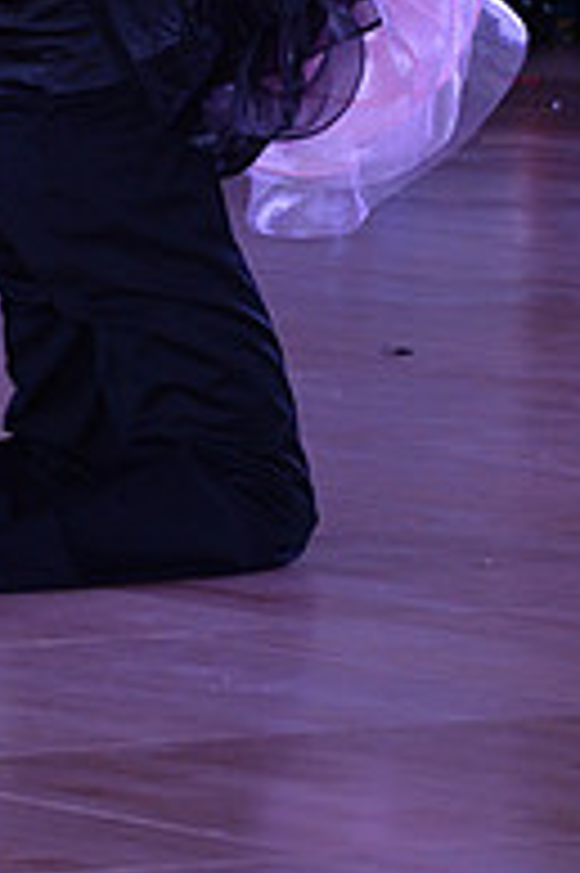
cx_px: 92
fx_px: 14452
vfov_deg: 3.4
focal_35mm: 597
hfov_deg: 2.3
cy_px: -297
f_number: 5.6
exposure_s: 1/250
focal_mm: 200
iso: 2000
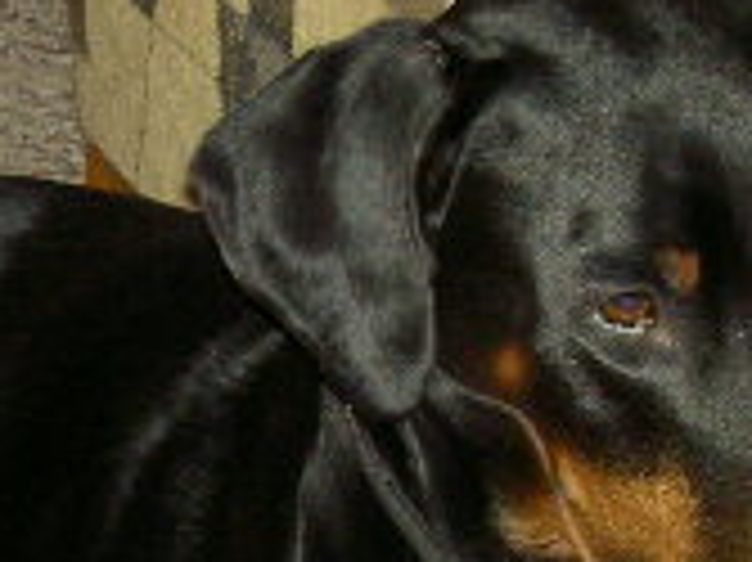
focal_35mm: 211
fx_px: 4580
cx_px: 320
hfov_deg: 9.4
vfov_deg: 7.0
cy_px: 746
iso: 200
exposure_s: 1/60
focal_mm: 11.3
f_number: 3.3
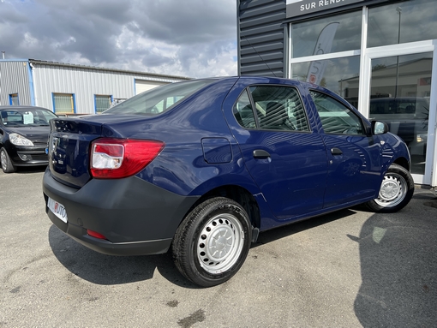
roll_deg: +1.6
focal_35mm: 26
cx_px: 218
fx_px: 328
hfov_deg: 67.3
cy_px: 164
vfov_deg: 53.1
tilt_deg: -8.5
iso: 50
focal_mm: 5.7
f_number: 1.5
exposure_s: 1/2841
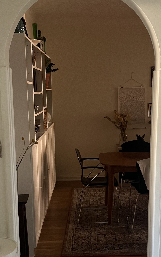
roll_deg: -0.4
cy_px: 160
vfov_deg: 40.0
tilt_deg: -11.4
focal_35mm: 50
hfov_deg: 25.7
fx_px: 351
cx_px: 110
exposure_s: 1/50
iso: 500
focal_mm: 5.1
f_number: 1.6
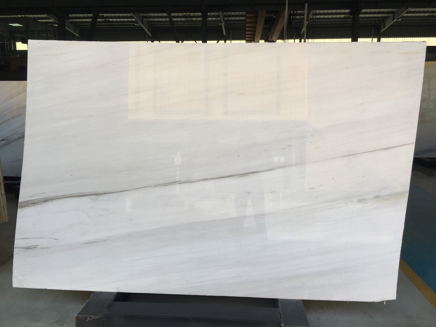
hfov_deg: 61.7
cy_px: 164
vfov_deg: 48.2
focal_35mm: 29
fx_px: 365
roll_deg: +0.7
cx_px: 218
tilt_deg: -7.7
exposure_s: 1/409
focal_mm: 4.15
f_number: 2.2
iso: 25
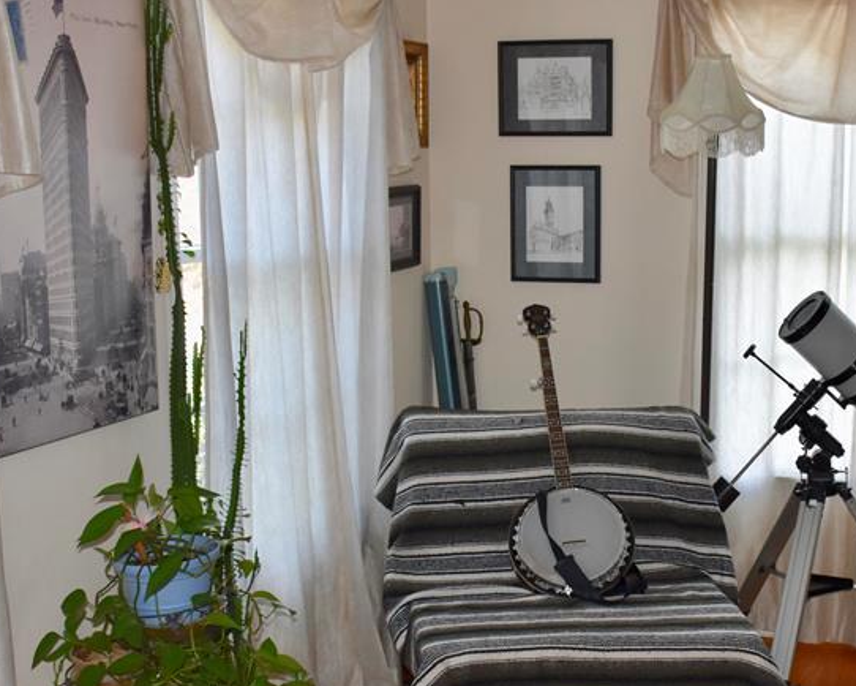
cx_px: 559
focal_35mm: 62
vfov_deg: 24.5
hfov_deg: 30.3
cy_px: 468
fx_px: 1571
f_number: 5
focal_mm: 22
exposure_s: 1/100
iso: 800
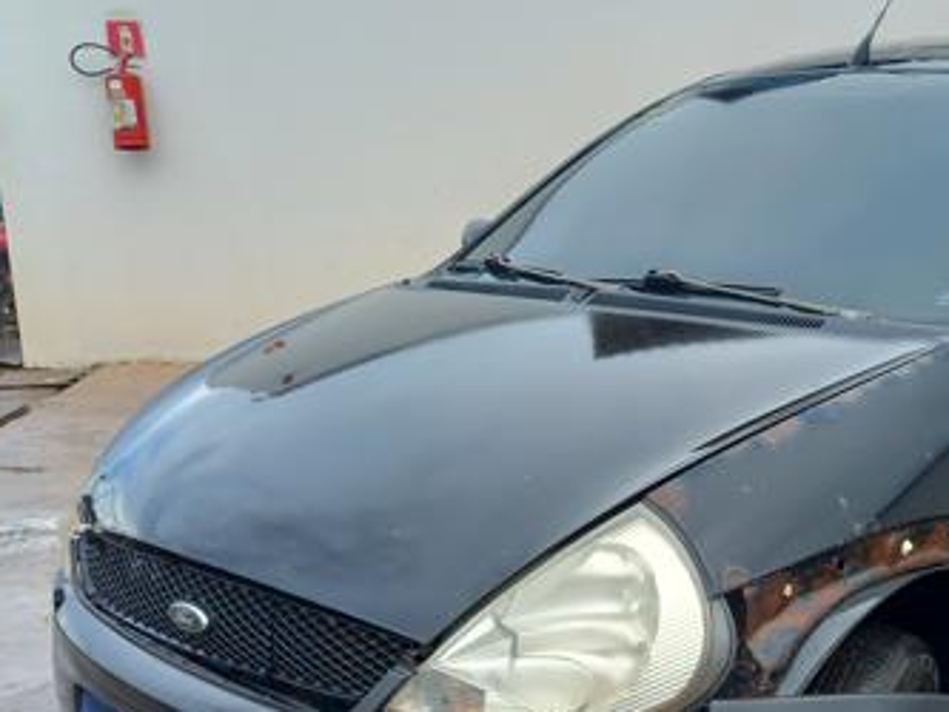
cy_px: 567
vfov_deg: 29.6
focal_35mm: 48
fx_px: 1316
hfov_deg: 38.7
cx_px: 707
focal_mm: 4.6
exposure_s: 1/143
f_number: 2
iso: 25
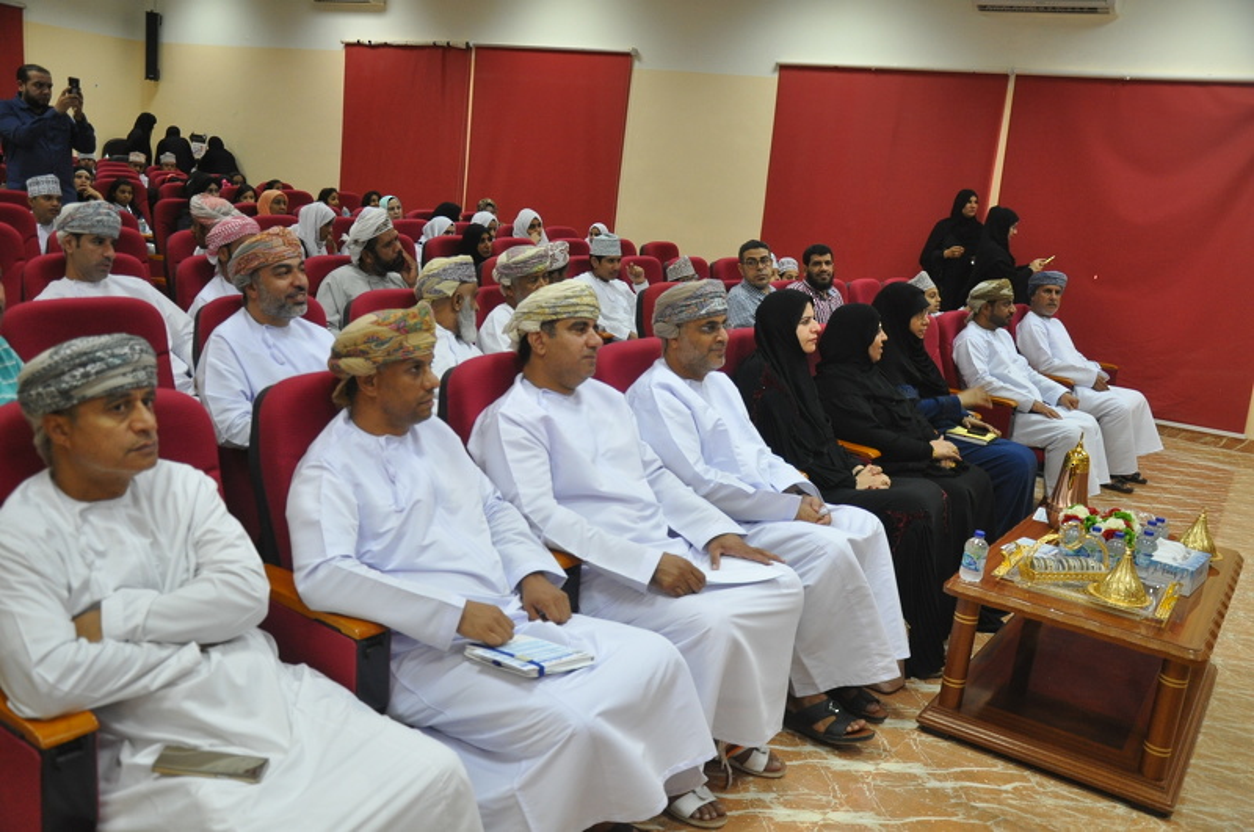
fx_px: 1096
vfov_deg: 41.6
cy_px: 416
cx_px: 627
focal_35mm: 32
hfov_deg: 59.6
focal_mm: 21
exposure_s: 1/50
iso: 800
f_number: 3.8
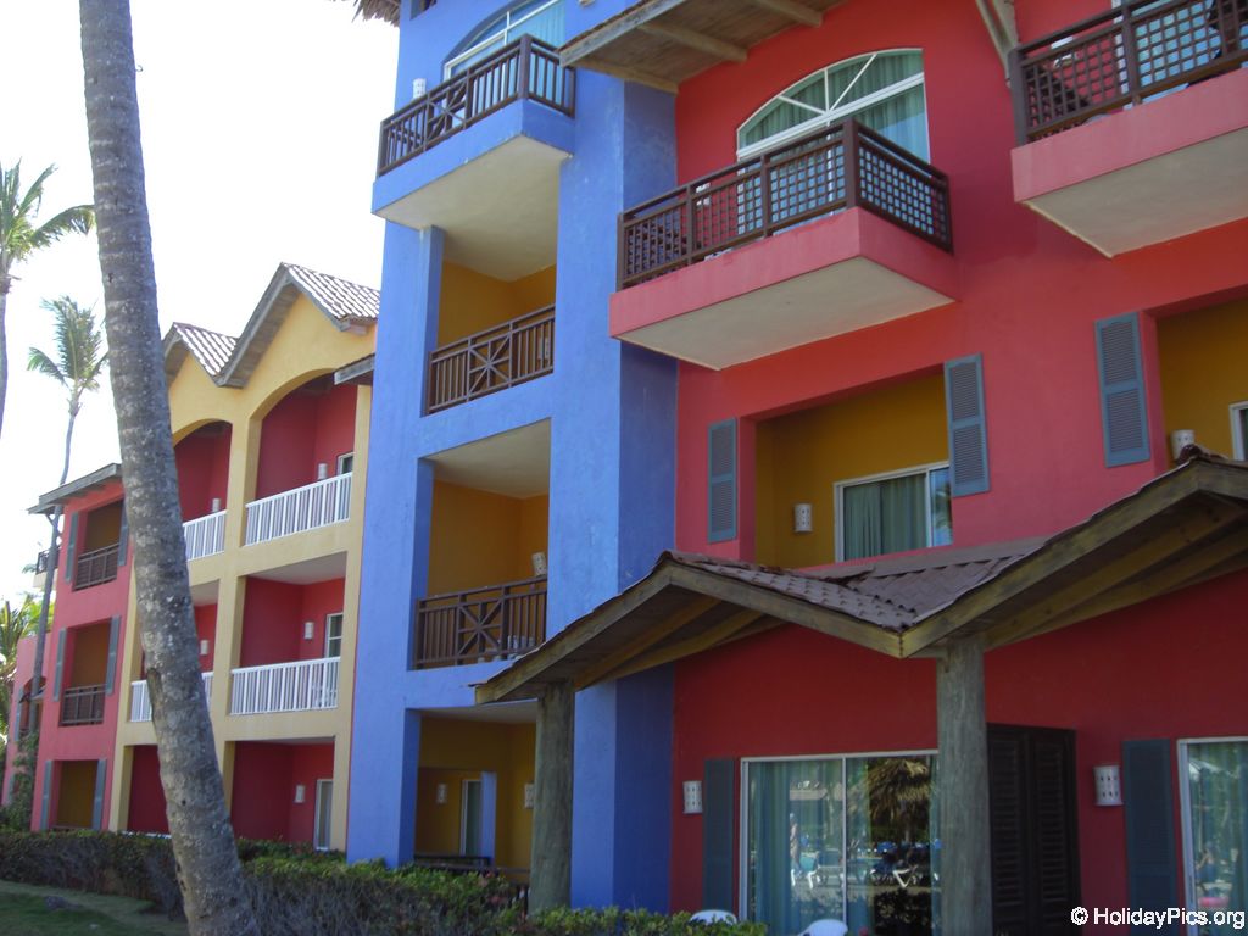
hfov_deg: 49.0
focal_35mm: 38
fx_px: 1370
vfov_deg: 37.7
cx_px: 624
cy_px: 468
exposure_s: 1/200
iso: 64
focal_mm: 6.2
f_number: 2.7
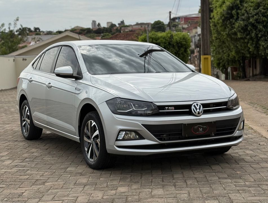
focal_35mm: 48
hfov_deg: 39.5
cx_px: 134
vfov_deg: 30.4
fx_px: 373
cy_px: 102
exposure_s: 1/6536
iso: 80
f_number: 1.78
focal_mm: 6.76
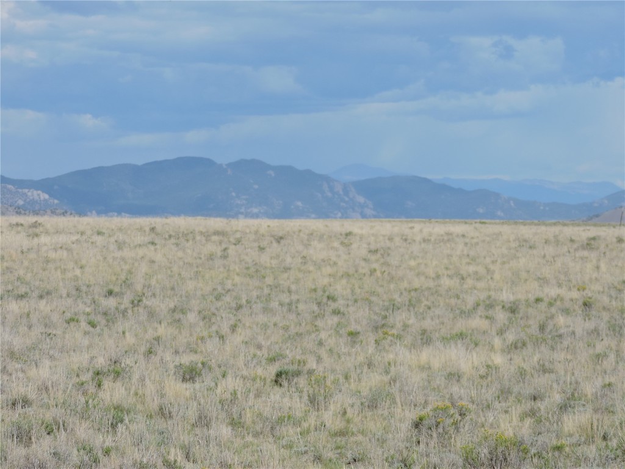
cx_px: 312
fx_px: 2799
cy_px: 234
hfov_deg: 12.7
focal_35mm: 155
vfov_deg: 9.6
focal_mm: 27.6
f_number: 4.4
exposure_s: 1/1000
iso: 100
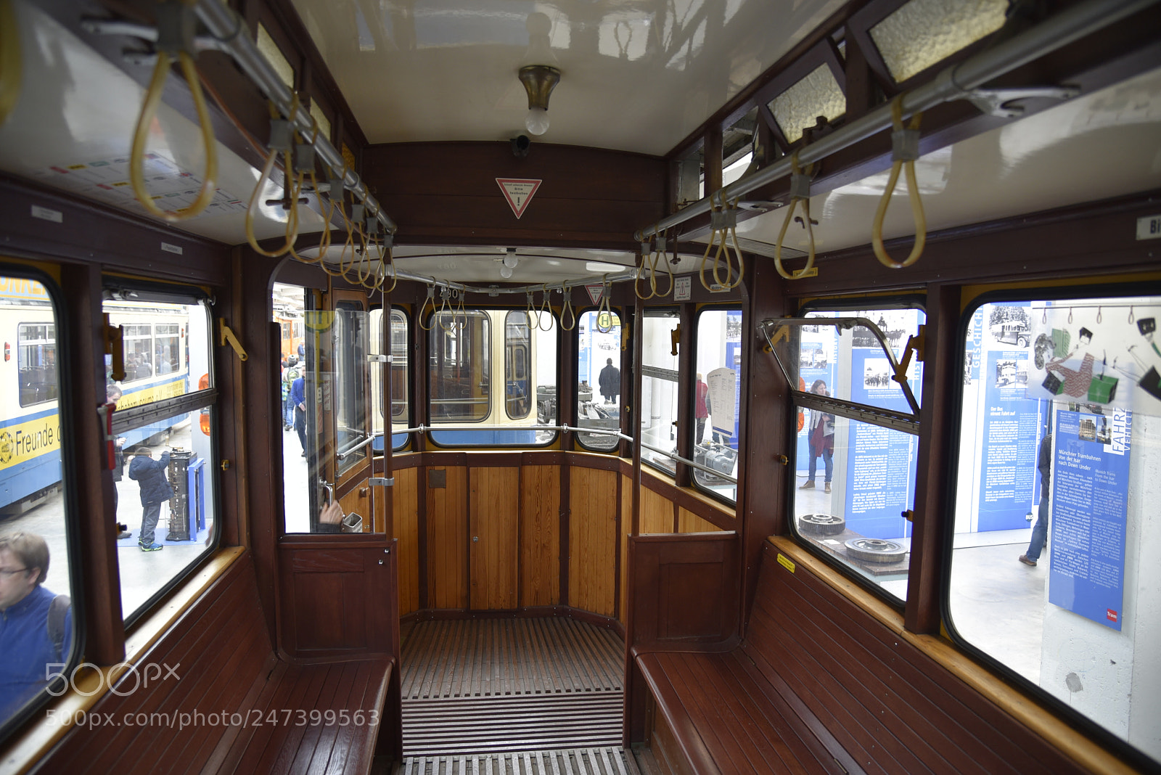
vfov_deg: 53.2
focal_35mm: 24
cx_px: 580
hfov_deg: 73.7
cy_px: 388
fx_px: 774
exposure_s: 1/60
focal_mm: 24
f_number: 4
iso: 640
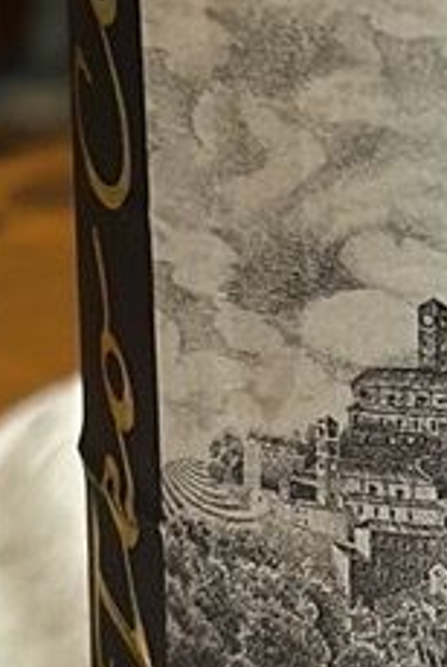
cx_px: 520
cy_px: 162
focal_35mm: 78
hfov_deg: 16.9
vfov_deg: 25.6
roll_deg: -1.7
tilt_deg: -17.3
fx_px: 1448
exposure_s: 1/50
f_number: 1.5
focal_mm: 5.7
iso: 320
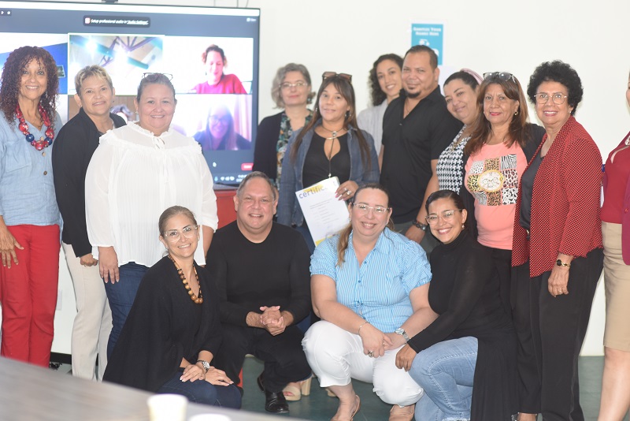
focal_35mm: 85
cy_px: 210
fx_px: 1488
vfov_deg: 16.1
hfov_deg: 23.9
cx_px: 315
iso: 800
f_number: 2.5
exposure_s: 1/60
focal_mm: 85
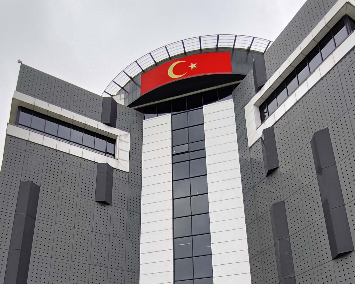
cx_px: 181
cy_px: 285
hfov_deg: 52.8
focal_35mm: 34
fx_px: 357
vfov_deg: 38.4
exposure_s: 1/719
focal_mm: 1.91
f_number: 2.2
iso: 50
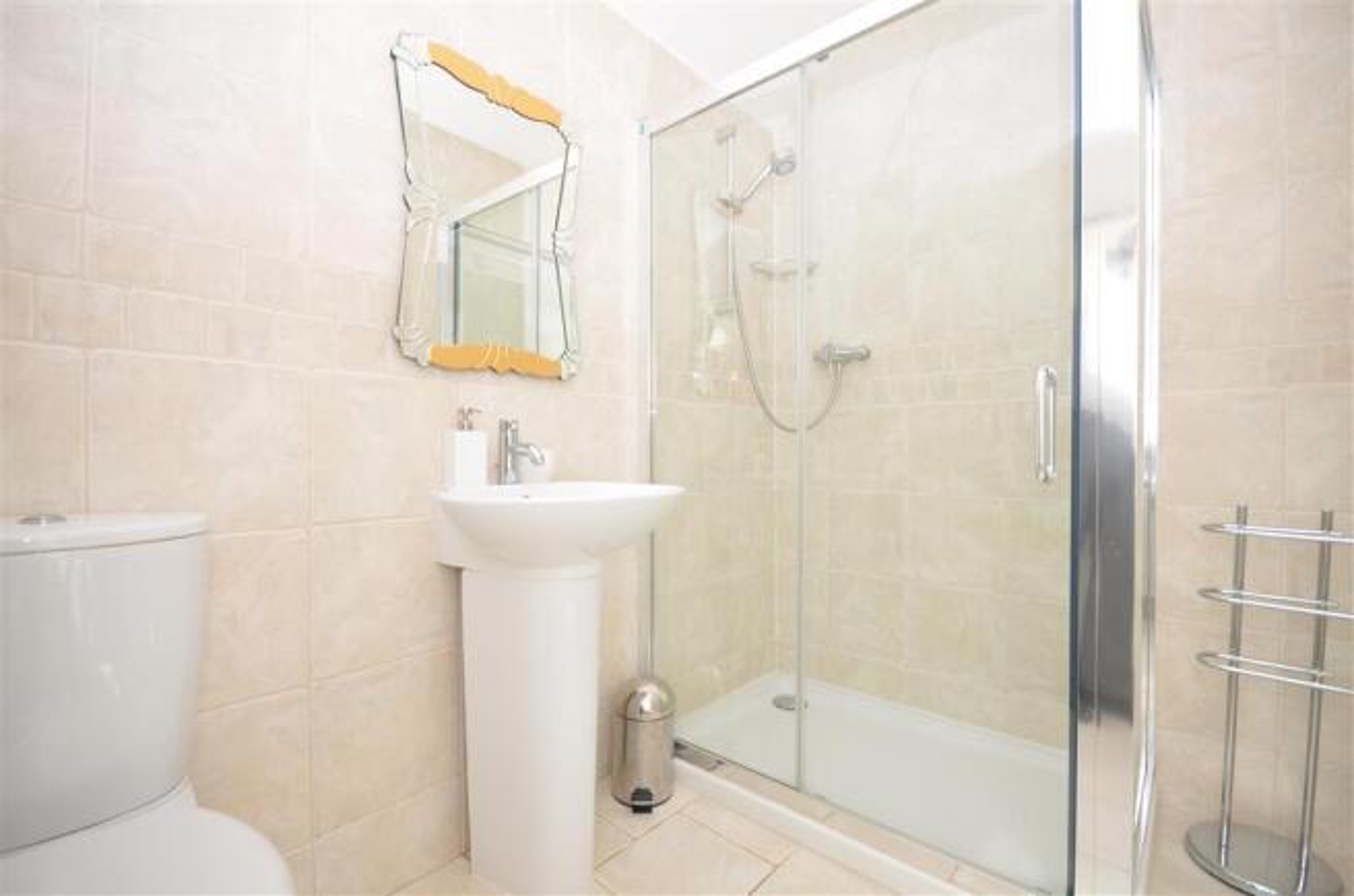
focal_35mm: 15
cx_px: 677
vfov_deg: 77.0
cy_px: 448
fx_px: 563
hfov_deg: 100.5
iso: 250
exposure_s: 1/10
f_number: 7.1
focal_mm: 10
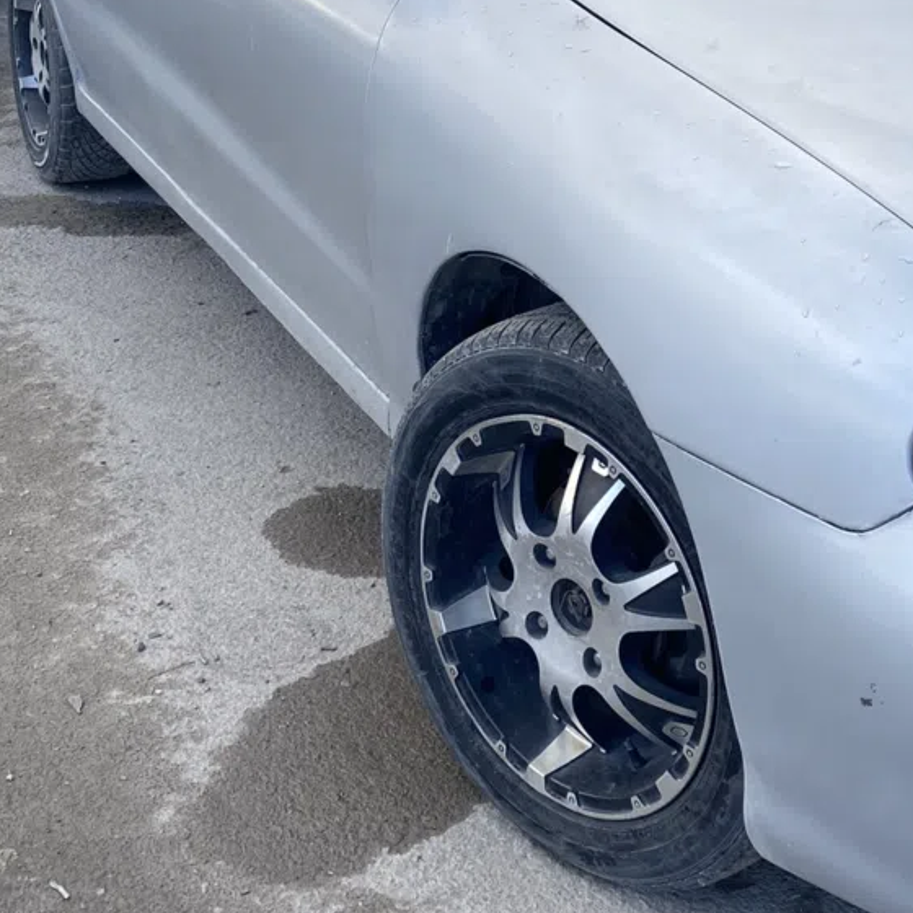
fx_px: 1671
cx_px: 703
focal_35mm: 56
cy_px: 192
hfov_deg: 30.0
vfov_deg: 29.9
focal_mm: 4.25
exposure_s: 1/673
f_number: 1.8
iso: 32
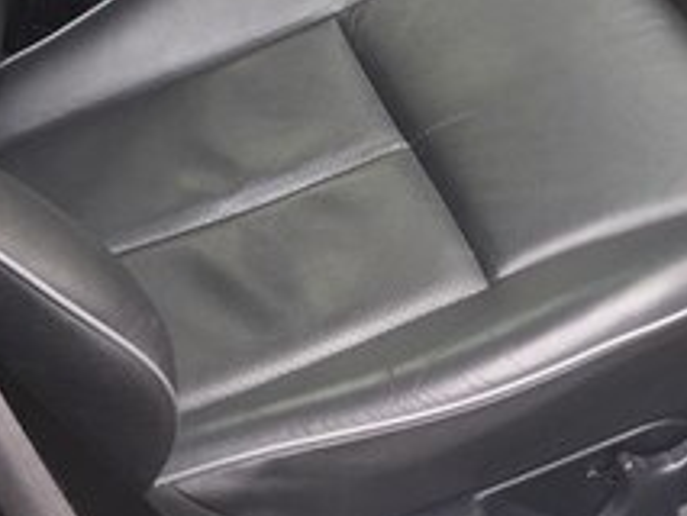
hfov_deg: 21.6
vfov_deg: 15.2
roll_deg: +0.1
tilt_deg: -28.2
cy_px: -263
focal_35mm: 90
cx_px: 516
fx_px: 1787
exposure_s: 1/50
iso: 32
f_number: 2.2
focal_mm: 4.15
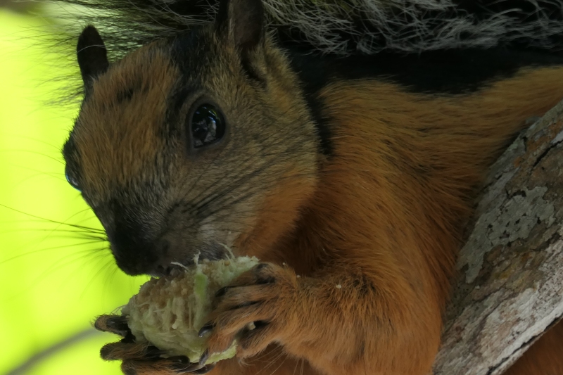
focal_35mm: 665
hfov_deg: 3.1
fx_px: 10397
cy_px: 188
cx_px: 282
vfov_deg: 2.1
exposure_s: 1/125
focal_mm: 132
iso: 250
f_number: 6.4
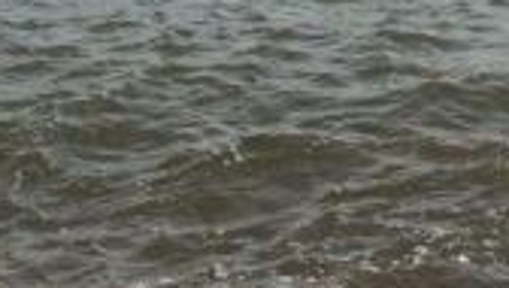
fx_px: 1960
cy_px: -241
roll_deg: +2.7
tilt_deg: -5.9
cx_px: 76
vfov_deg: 8.1
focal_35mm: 145
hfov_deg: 14.7
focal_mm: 3.3
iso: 32
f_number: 2.4
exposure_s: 1/1789
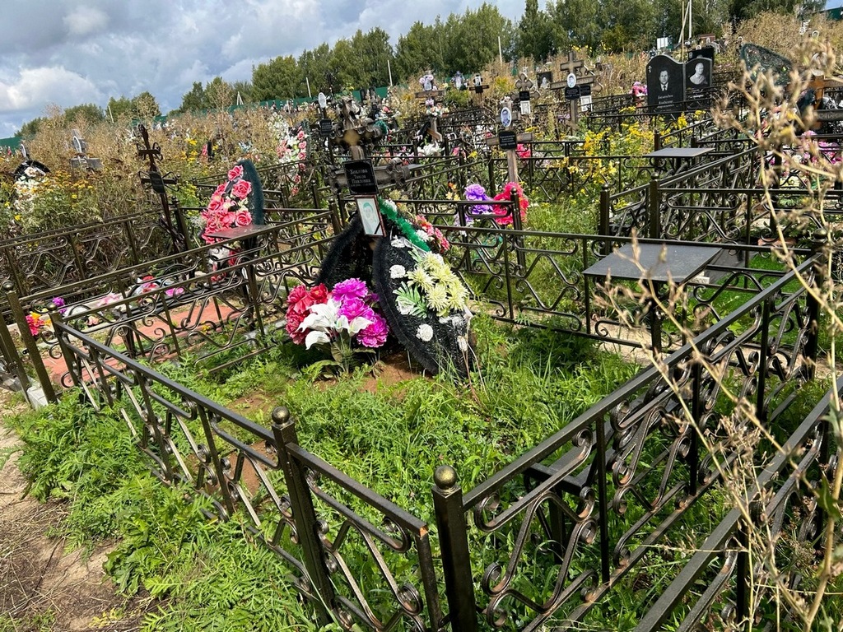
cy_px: 316
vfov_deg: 53.1
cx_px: 422
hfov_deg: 67.3
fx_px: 633
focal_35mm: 26
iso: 50
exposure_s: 1/2299
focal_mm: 5.7
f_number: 1.5
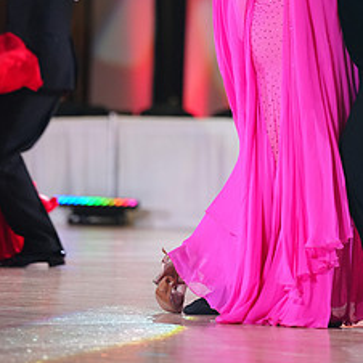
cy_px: -80
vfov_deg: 5.7
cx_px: 283
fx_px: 3619
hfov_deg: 5.7
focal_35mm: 305
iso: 2000
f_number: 2.8
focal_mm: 140
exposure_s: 1/400
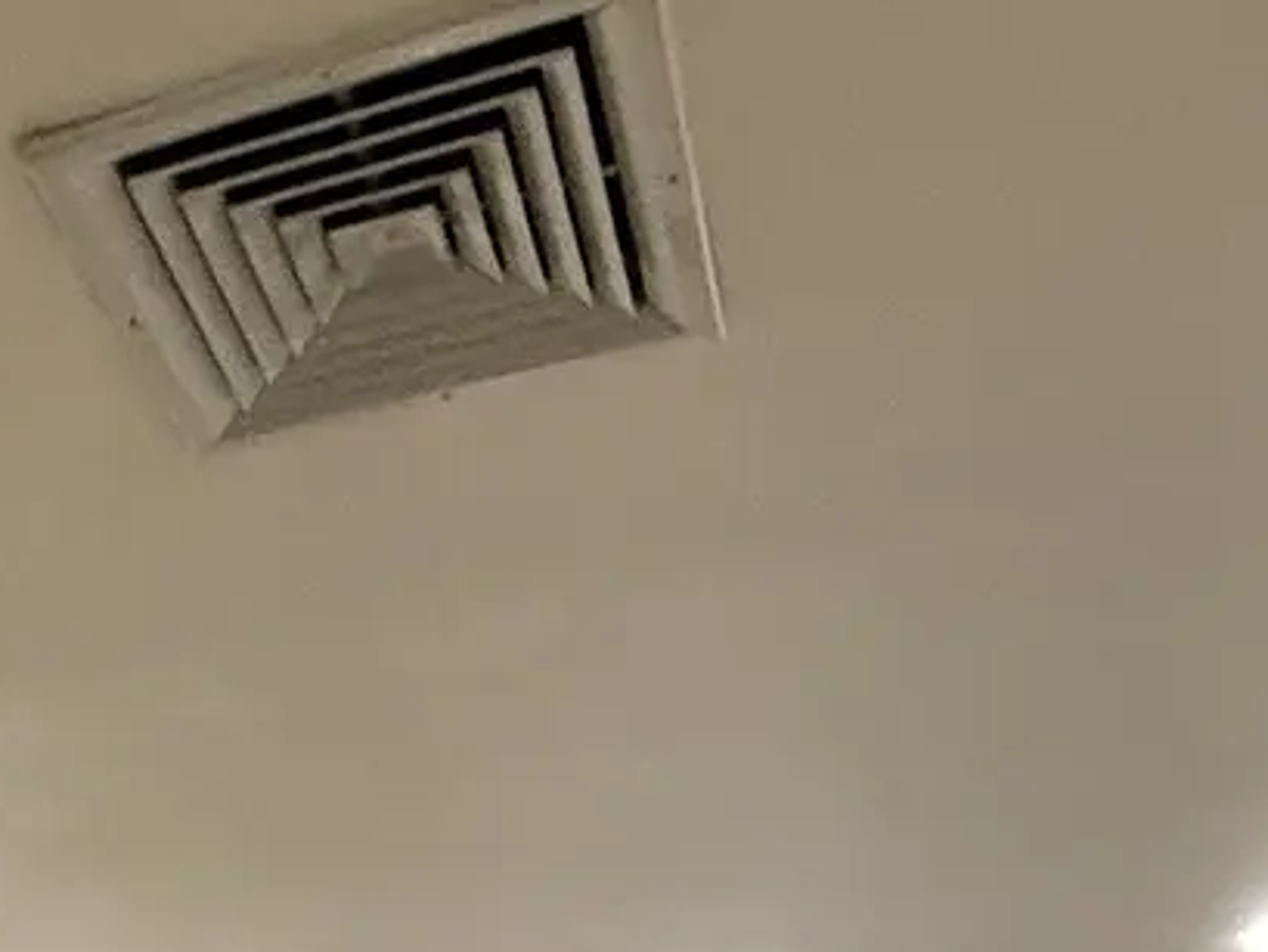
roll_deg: -0.6
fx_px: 2528
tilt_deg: -0.6
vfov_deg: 16.4
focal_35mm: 69
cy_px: 1898
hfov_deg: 26.1
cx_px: -118
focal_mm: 2.22
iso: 640
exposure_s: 1/60
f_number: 2.2
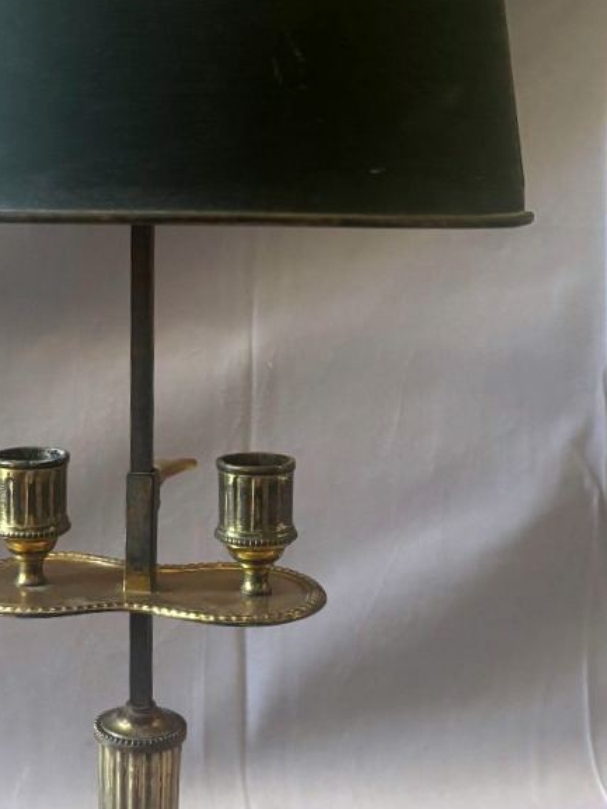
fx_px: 1215
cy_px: 351
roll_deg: -0.2
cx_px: 174
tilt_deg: -6.1
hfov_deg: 27.8
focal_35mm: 52
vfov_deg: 36.8
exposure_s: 1/60
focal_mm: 5.96
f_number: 1.6
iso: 320
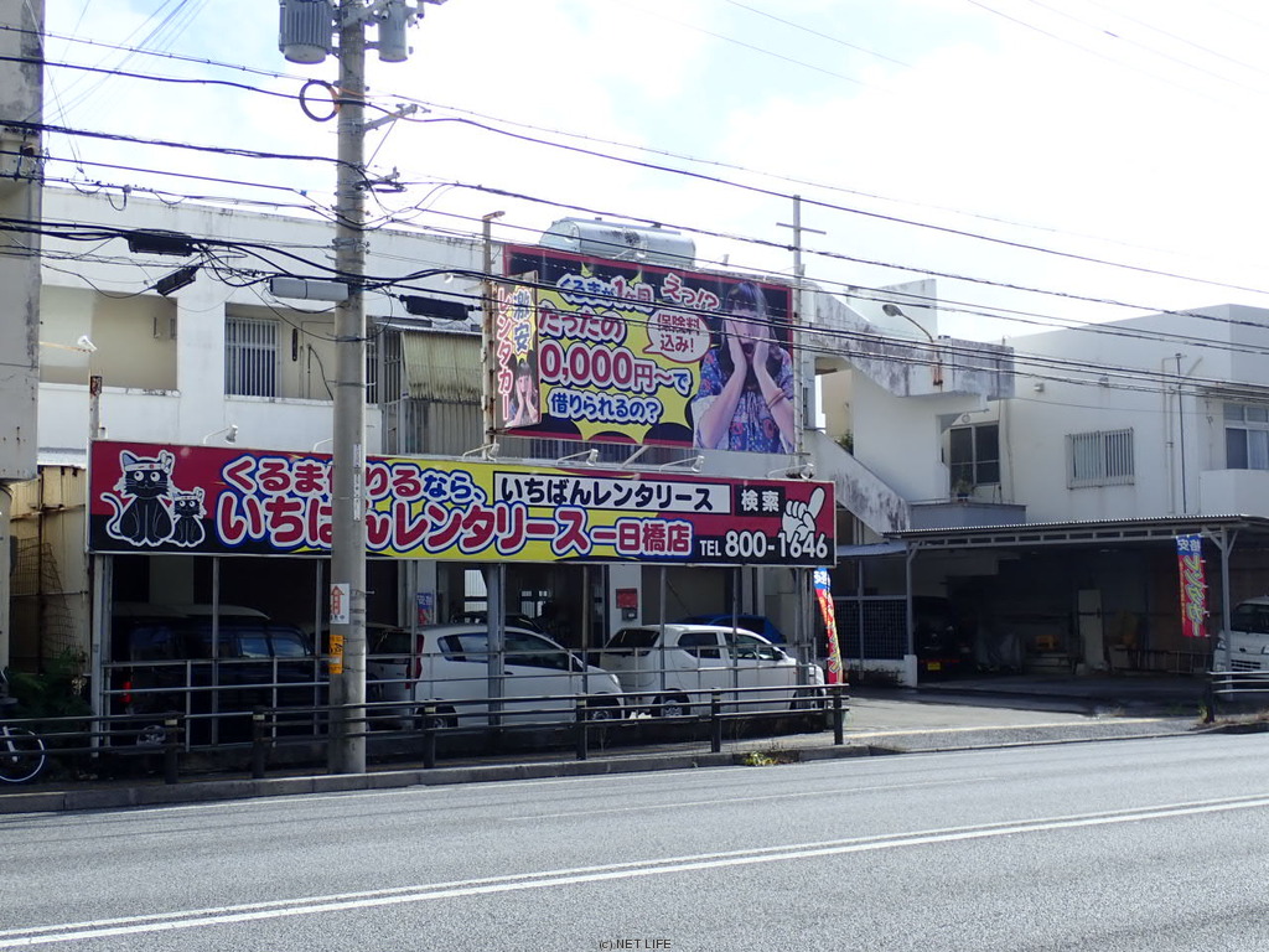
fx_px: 1686
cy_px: 476
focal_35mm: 46
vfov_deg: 31.5
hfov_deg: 41.2
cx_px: 634
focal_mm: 8.41
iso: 100
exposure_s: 1/400
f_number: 4.5
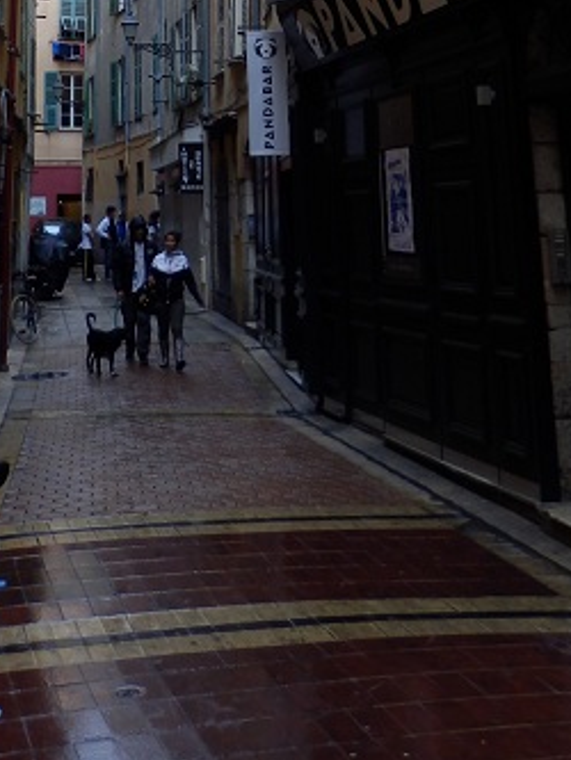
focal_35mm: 60
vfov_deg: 28.6
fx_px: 1319
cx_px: 176
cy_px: -112
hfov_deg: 24.3
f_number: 3
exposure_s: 1/50
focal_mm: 4.5
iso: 80
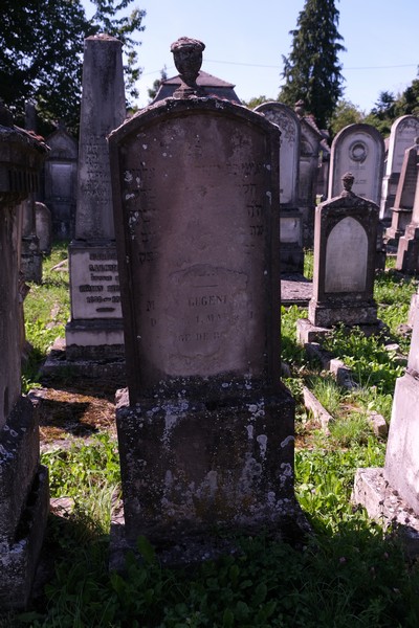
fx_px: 576
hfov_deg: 40.0
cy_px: 314
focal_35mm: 33
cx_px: 210
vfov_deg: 57.2
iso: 320
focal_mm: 22.3
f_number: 5.6
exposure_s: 1/550
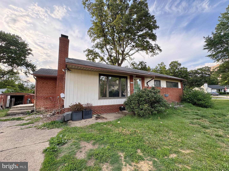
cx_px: 114
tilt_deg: +6.4
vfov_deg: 85.7
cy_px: 86
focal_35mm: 14
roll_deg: +0.8
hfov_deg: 102.1
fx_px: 93
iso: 64
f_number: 2.2
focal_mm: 2.22
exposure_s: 1/322
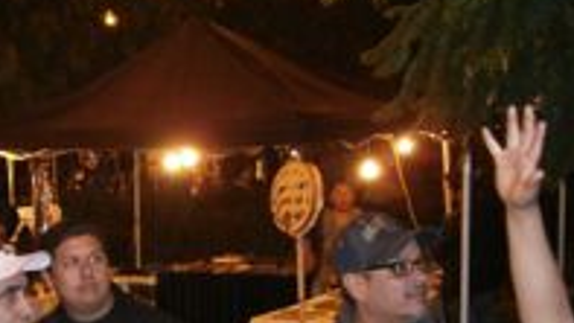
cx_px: 70
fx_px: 1172
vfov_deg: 15.6
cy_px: 262
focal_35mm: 77
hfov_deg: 26.7
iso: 400
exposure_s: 1/30
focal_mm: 5.5
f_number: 2.9
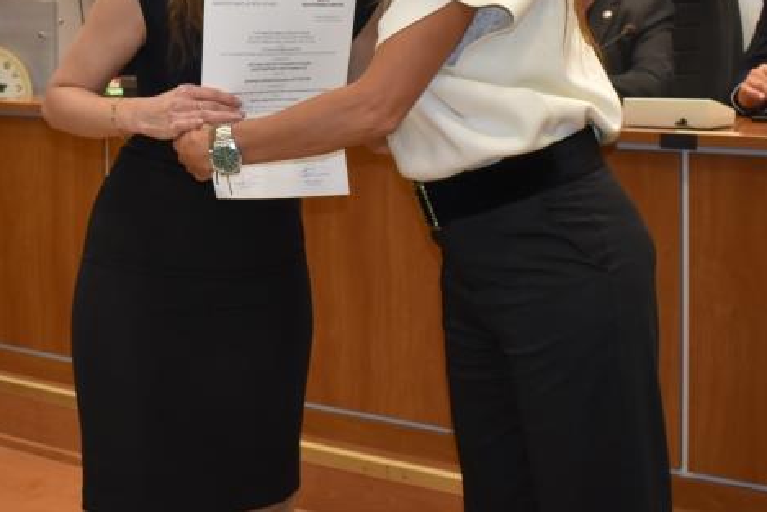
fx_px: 1534
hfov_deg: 27.8
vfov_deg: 18.5
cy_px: 25
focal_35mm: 72
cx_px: 229
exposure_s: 1/160
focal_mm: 22
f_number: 3.8
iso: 800
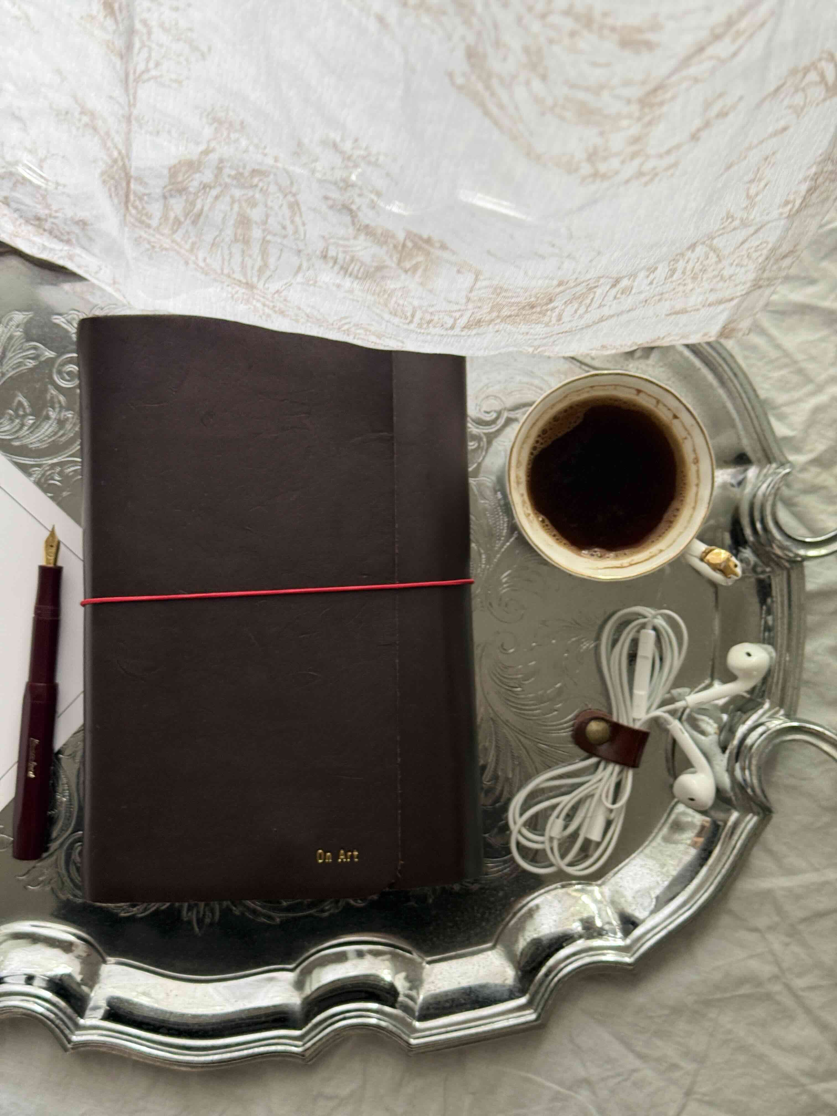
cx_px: 418
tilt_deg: -89.5
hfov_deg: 30.3
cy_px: 558
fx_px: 1547
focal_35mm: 48
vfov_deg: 39.7
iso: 100
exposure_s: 1/71
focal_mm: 6.76
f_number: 1.78
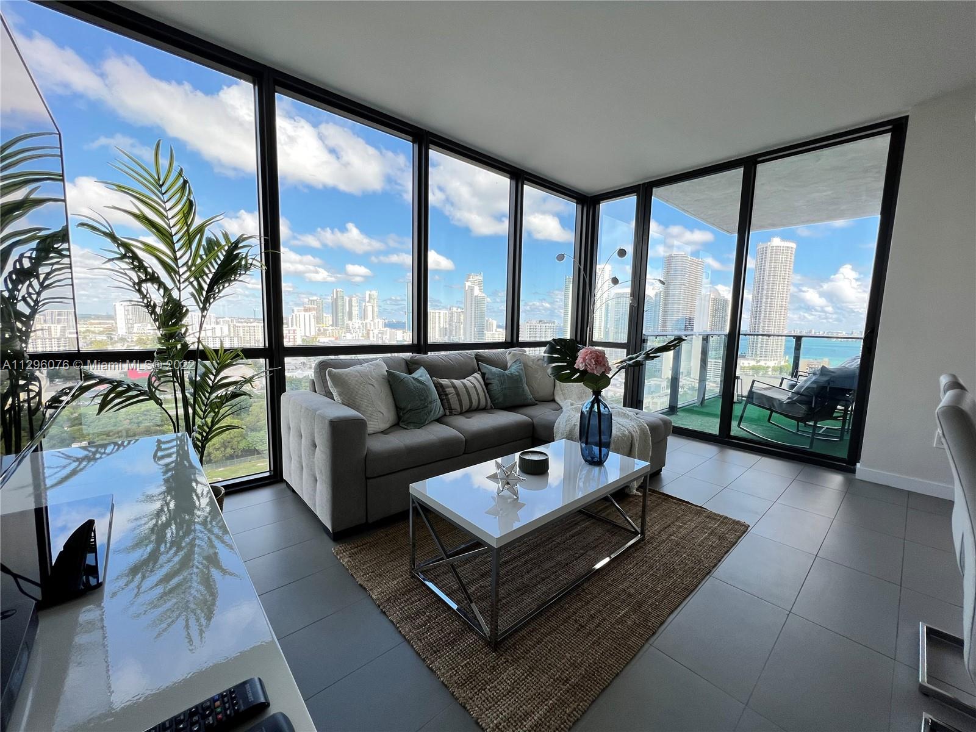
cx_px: 488
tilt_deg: -6.7
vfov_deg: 89.9
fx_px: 367
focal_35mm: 13
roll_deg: -1.4
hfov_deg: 106.2
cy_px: 366
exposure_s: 1/99
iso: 50
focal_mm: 1.57
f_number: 1.8
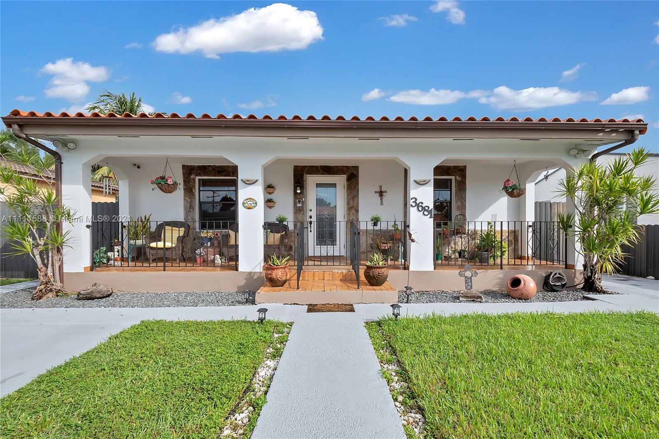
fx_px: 275
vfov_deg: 77.3
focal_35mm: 15
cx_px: 330
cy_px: 220
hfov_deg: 100.4
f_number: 11
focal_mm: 10
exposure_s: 1/100
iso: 100
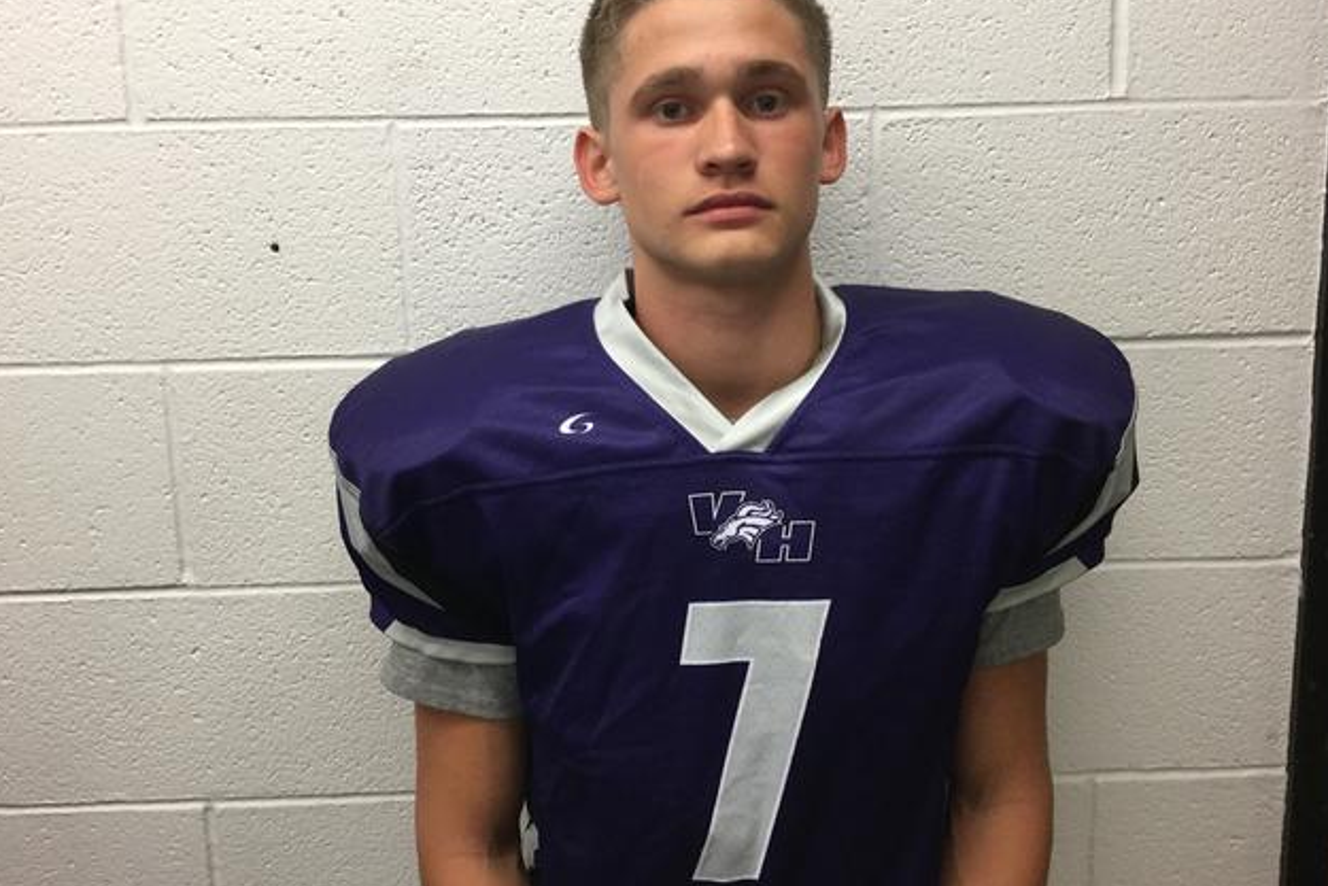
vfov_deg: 39.9
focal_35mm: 33
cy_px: 393
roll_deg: +0.8
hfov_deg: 57.2
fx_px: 1218
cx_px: 669
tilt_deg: -9.9
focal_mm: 3.3
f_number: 2.4
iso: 80
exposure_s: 1/30
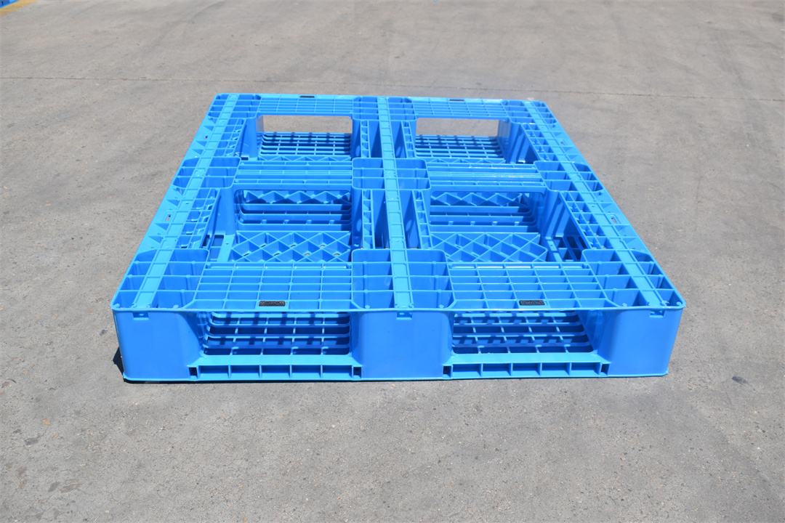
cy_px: 262
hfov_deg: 53.1
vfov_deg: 36.9
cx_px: 392
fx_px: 785
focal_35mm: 36
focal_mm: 24
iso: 100
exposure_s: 1/320
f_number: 9
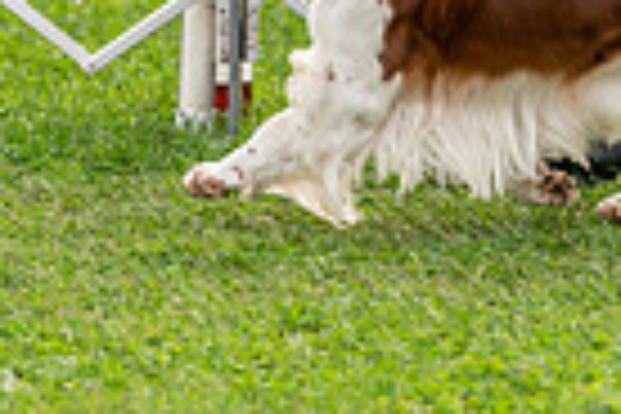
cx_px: 360
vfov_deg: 1.7
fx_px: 14265
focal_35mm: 827
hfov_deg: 2.5
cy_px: -407
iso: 320
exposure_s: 1/1250
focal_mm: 197
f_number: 3.5
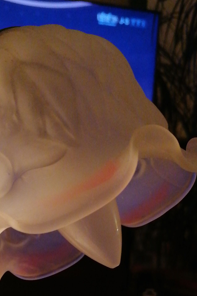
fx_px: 484
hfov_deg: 21.9
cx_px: -11
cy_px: 296
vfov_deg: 31.4
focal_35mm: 59
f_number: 1.8
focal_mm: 4.75
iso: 400
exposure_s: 1/25
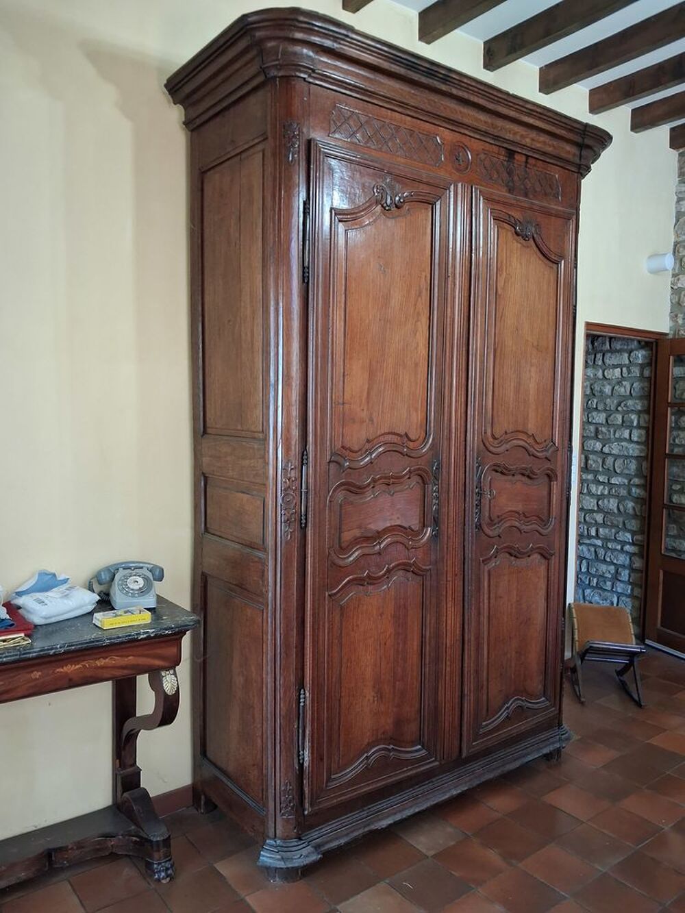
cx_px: 342
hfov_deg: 51.4
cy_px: 456
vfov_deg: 65.3
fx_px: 712
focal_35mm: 27
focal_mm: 4
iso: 640
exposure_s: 1/25
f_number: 1.8
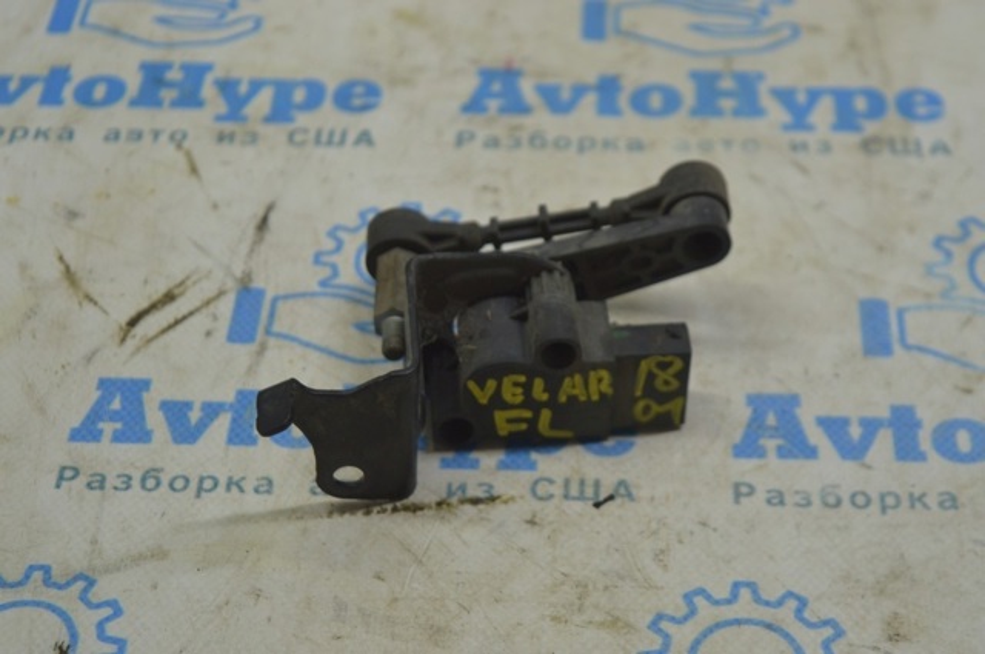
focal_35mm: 82
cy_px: 327
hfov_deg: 24.6
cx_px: 492
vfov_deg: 16.5
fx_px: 2254
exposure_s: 1/40
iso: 400
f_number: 5.6
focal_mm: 55
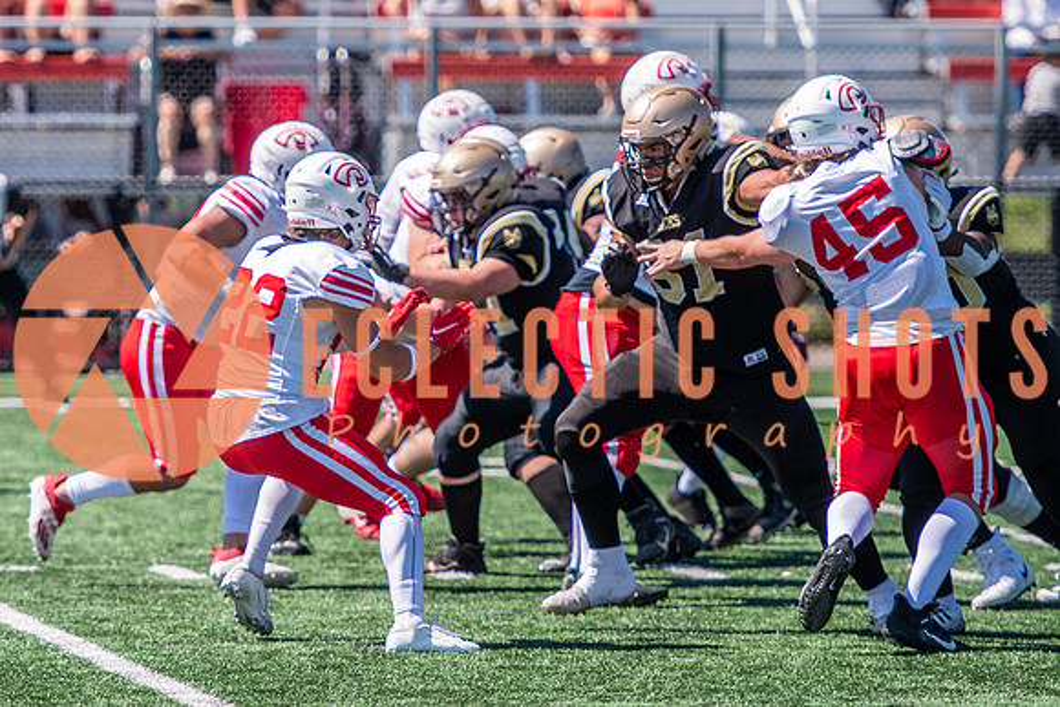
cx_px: 341
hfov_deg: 5.5
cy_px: 293
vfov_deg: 3.7
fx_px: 11059
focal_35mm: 376
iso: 160
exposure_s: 1/2500
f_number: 2.8
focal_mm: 175
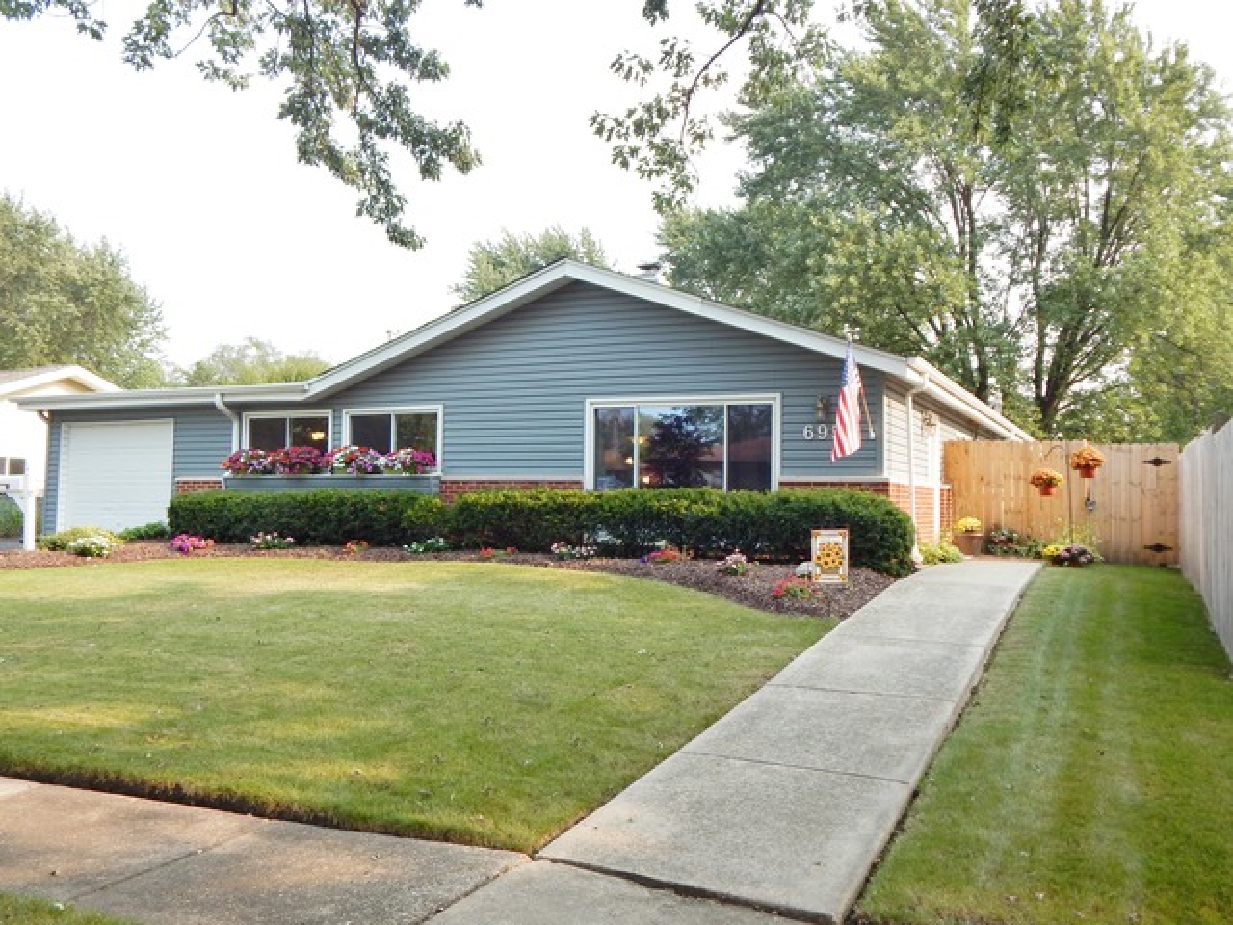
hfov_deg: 58.4
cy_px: 462
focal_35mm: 31
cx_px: 616
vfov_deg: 45.4
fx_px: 1104
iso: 125
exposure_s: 1/320
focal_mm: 5.6
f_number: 3.2
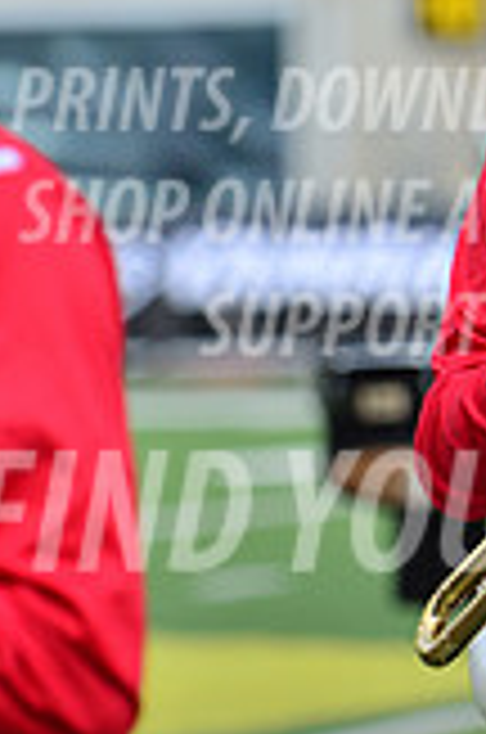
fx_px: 13462
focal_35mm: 662
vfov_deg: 3.1
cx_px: 583
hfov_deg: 2.1
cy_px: 203
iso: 200
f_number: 5.6
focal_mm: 240
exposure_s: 1/1600
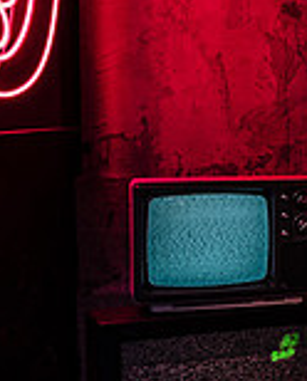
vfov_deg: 20.3
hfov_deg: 14.5
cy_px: 152
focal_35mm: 94
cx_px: 550
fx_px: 1063
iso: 200
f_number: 4
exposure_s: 1/60
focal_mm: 24
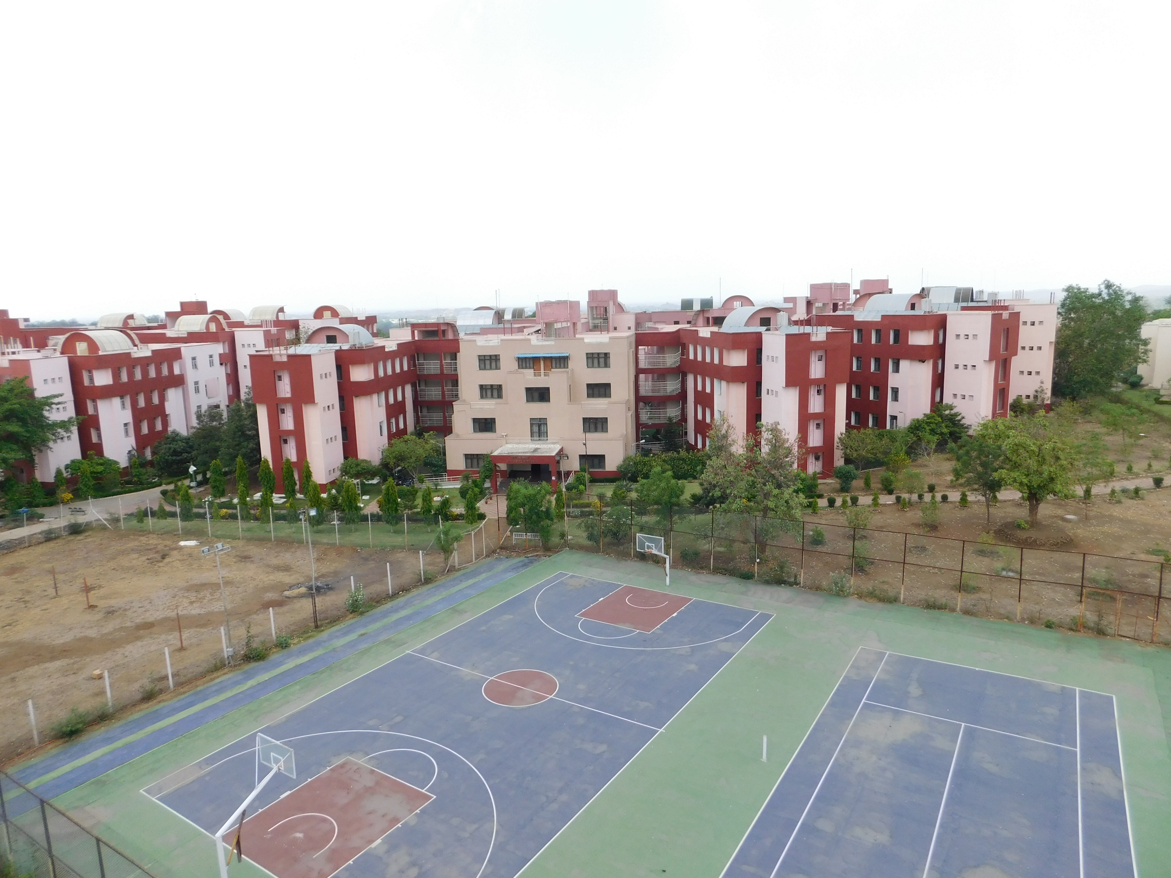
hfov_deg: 73.9
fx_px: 778
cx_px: 586
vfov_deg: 58.9
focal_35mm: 23
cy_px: 439
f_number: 3
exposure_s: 1/800
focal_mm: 4
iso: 125
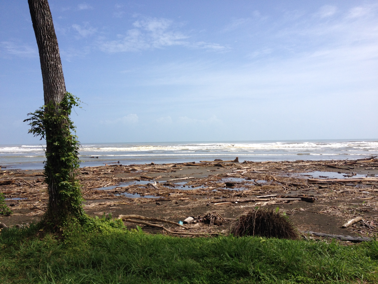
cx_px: 189
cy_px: 142
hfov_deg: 52.6
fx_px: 382
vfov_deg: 40.7
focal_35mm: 35
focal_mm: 4.28
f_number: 2.4
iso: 50
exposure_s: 1/2762
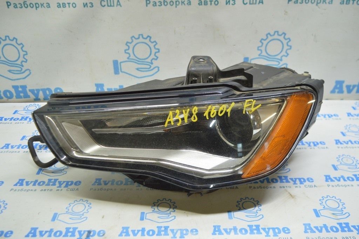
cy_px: 120
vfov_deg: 38.3
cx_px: 180
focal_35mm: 34
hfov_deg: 55.1
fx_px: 344
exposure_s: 1/40
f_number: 3.8
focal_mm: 23
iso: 400
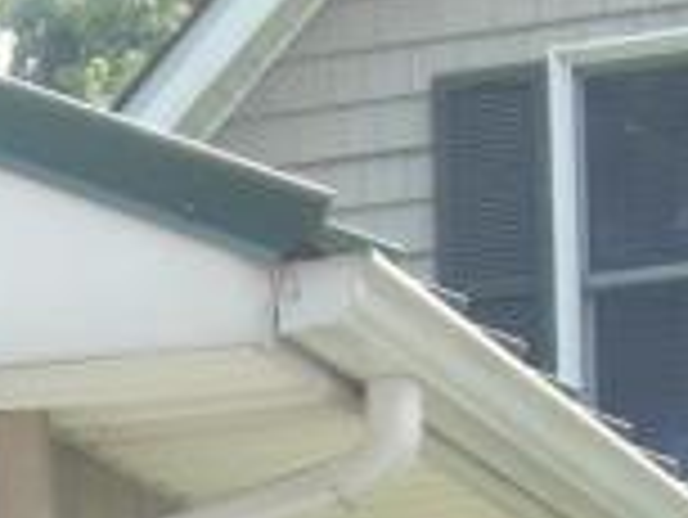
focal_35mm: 287
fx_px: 5709
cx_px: -490
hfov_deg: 6.8
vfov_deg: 5.0
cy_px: 1387
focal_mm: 7.7
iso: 125
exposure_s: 1/125
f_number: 3.8
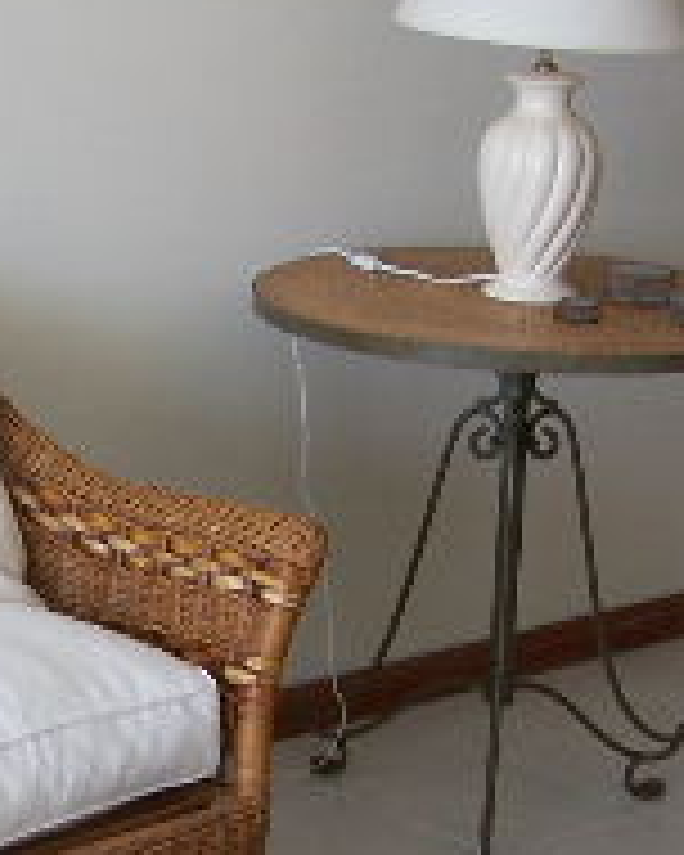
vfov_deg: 15.3
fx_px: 3163
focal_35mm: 125
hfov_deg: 12.2
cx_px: 58
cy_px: 729
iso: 80
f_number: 2.8
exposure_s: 1/60
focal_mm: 6.3
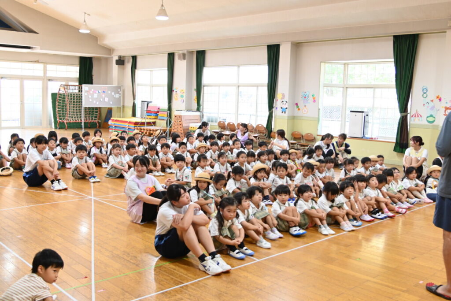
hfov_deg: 53.1
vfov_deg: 36.9
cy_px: 150
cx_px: 226
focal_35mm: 36
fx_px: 451
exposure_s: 1/125
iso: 720
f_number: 4
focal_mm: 24
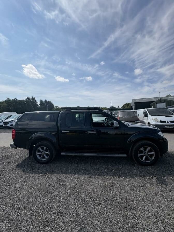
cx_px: 87
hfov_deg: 85.7
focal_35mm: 14
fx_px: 94
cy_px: 116
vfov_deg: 102.1
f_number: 2.2
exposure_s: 1/3106
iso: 50
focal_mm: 2.22
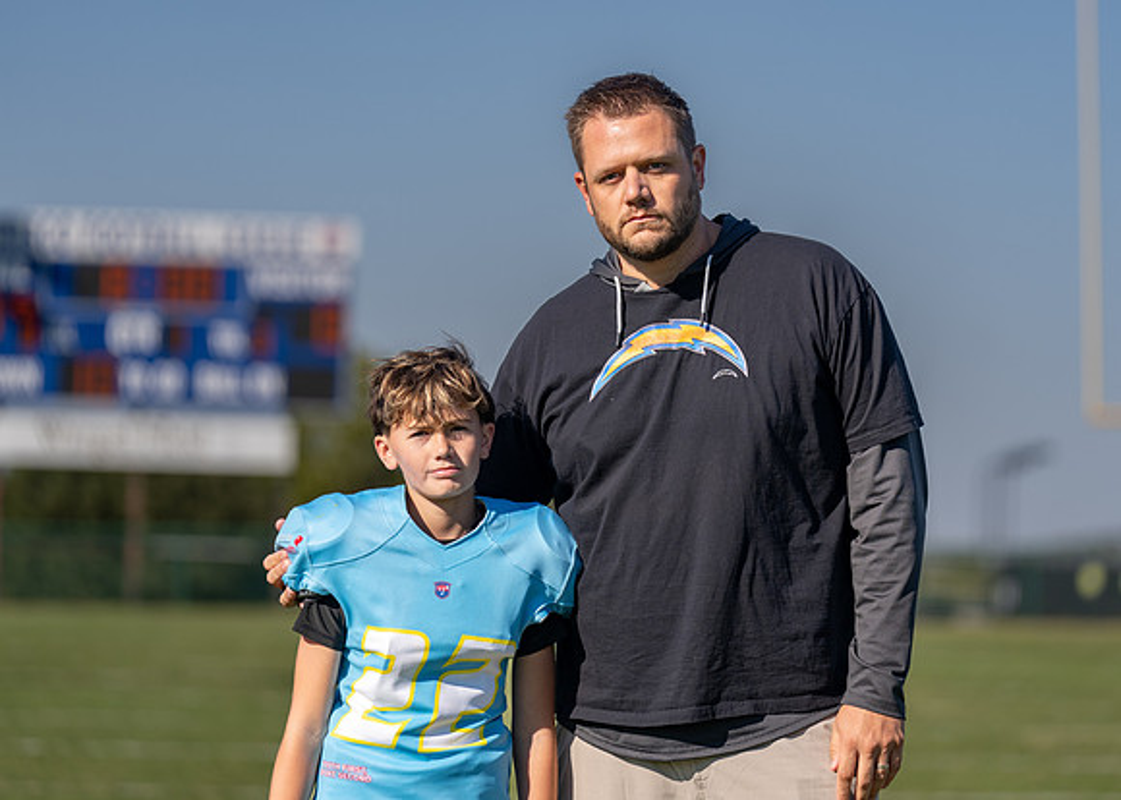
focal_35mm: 168
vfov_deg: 8.6
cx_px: 637
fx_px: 5342
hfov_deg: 12.0
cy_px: 371
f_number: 2.8
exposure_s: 1/2500
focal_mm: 144
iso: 100
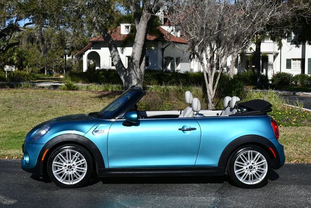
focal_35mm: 60
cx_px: 156
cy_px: 104
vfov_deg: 22.7
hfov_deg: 33.4
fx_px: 519
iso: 100
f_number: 9
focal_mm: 30
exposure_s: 1/320
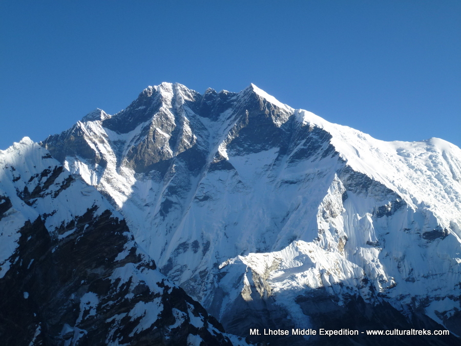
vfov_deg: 22.6
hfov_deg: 29.8
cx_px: 230
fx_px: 866
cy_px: 173
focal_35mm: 65
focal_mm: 11.7
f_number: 4.6
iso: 100
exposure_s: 1/500
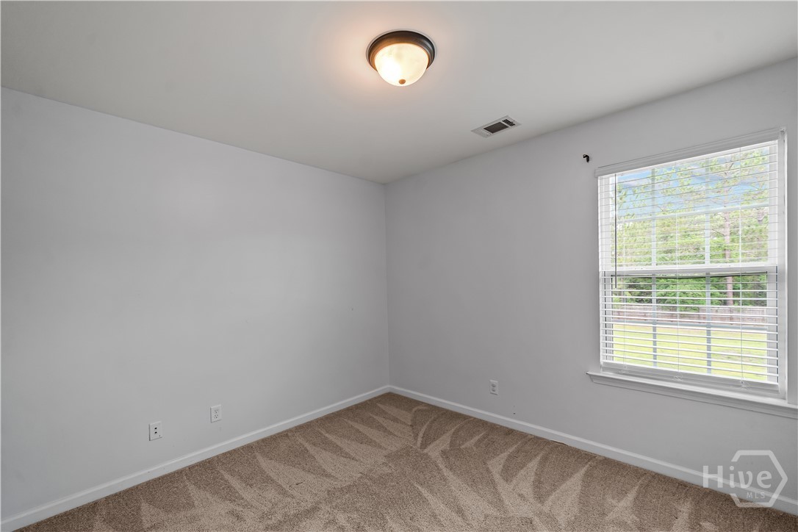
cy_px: 266
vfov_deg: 77.3
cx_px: 399
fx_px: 332
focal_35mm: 15
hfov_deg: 100.4
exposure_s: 1/30
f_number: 6.3
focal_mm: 15
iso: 2000
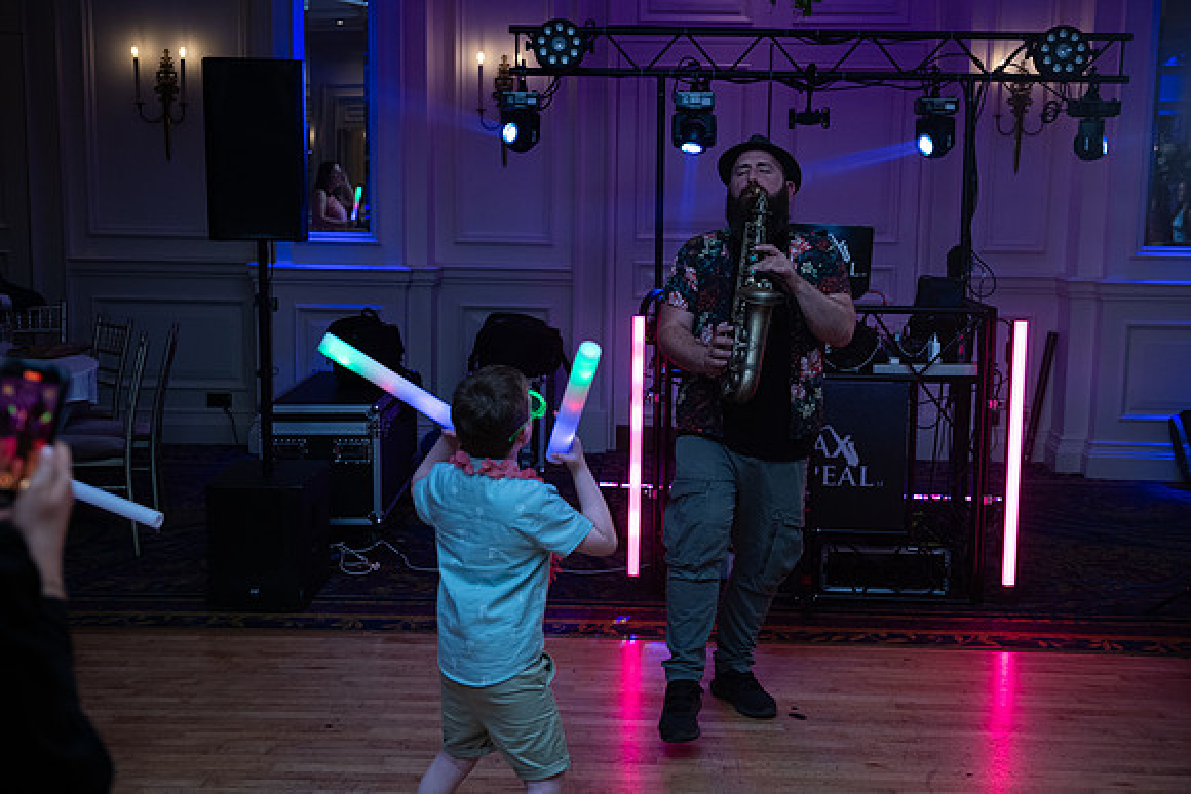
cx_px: 596
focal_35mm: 45
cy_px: 397
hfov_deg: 43.6
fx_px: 1489
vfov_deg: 29.9
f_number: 3.5
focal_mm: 45
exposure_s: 1/160
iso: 640
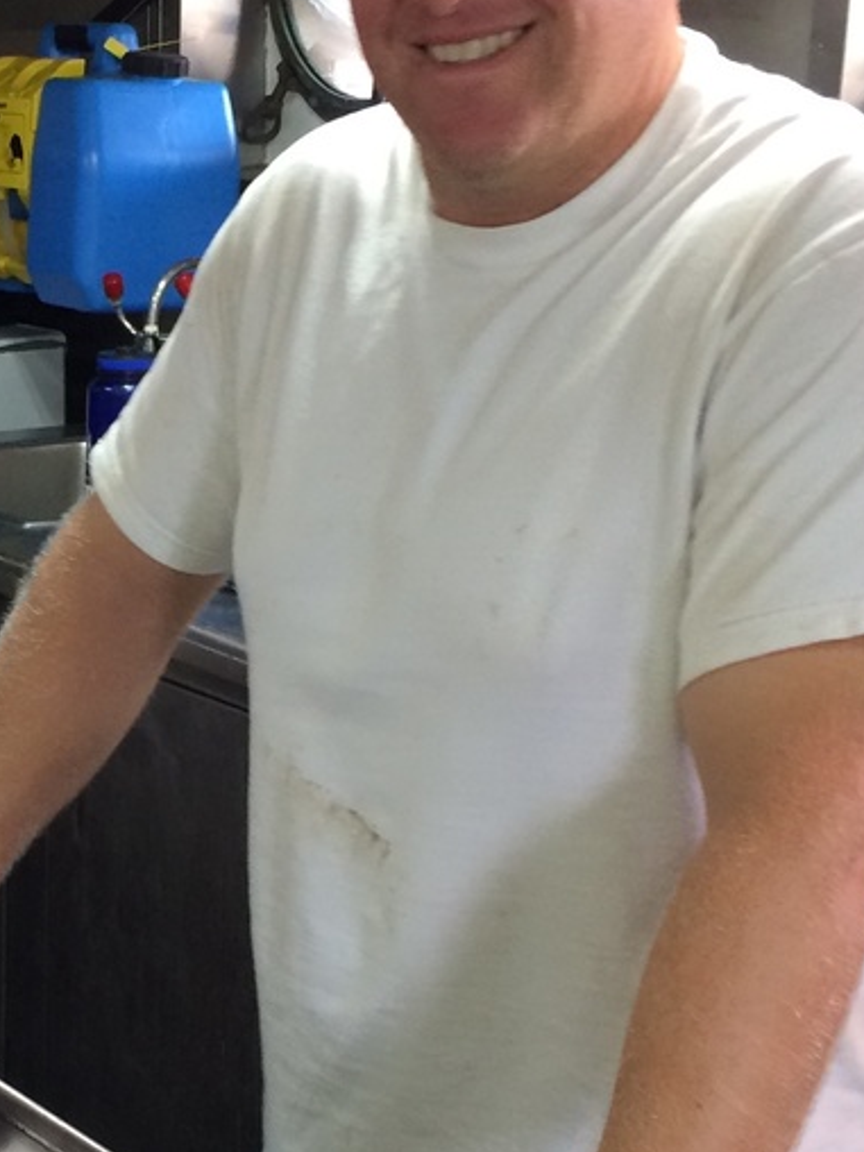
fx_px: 2429
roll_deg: +2.1
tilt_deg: -17.5
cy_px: 746
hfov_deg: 19.4
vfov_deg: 26.6
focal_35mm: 73
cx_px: -50
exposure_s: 1/30
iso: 100
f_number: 2.2
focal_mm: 4.15
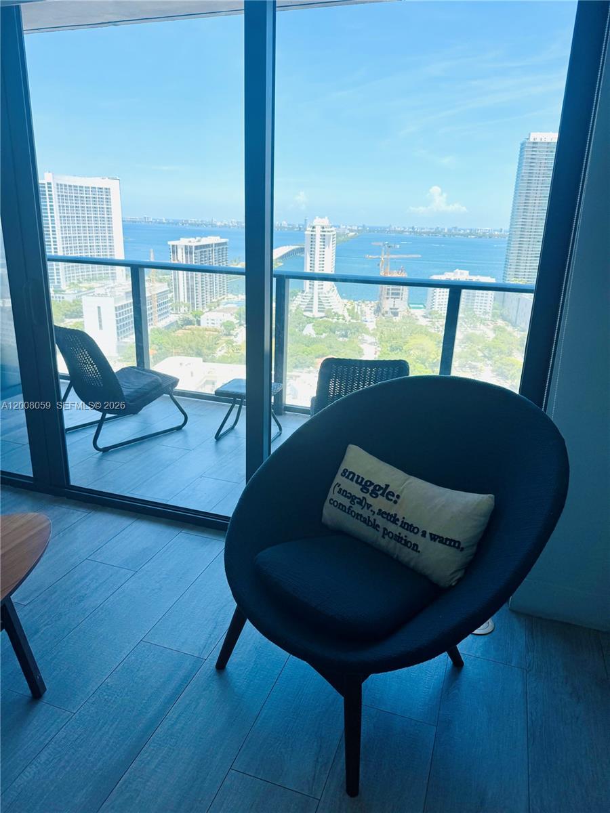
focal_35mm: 24
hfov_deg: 56.8
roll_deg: -0.9
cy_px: 406
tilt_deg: -17.3
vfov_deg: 71.6
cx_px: 305
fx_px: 564
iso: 80
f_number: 1.78
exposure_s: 1/1042
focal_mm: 6.76
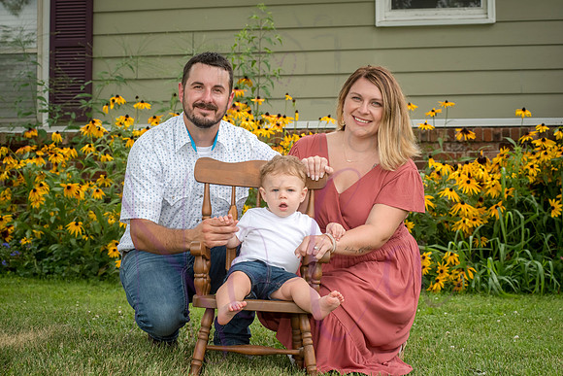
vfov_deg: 15.9
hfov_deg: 23.6
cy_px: 178
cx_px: 282
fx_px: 1346
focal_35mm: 86
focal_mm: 80
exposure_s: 1/320
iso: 500
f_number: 9
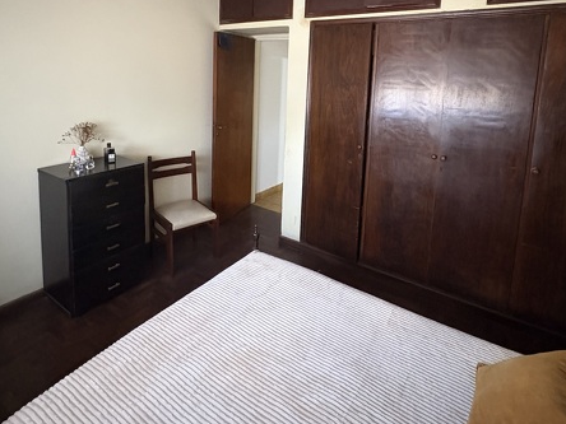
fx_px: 343
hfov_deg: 79.0
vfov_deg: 60.7
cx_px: 280
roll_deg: -1.7
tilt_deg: -5.9
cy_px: 117
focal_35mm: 21
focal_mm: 2.22
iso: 1000
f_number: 2.2
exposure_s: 1/36
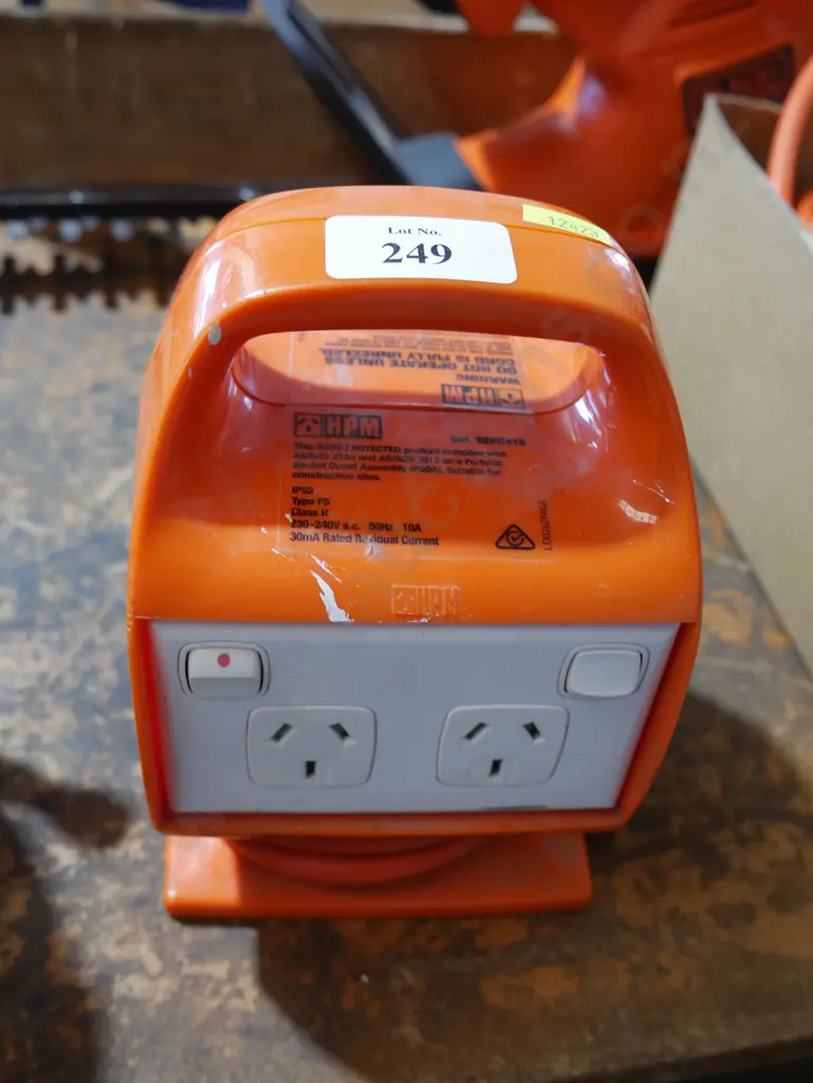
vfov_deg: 51.3
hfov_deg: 39.7
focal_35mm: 36
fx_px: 1126
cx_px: 406
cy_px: 542
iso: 640
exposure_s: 1/60
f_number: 4
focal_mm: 18
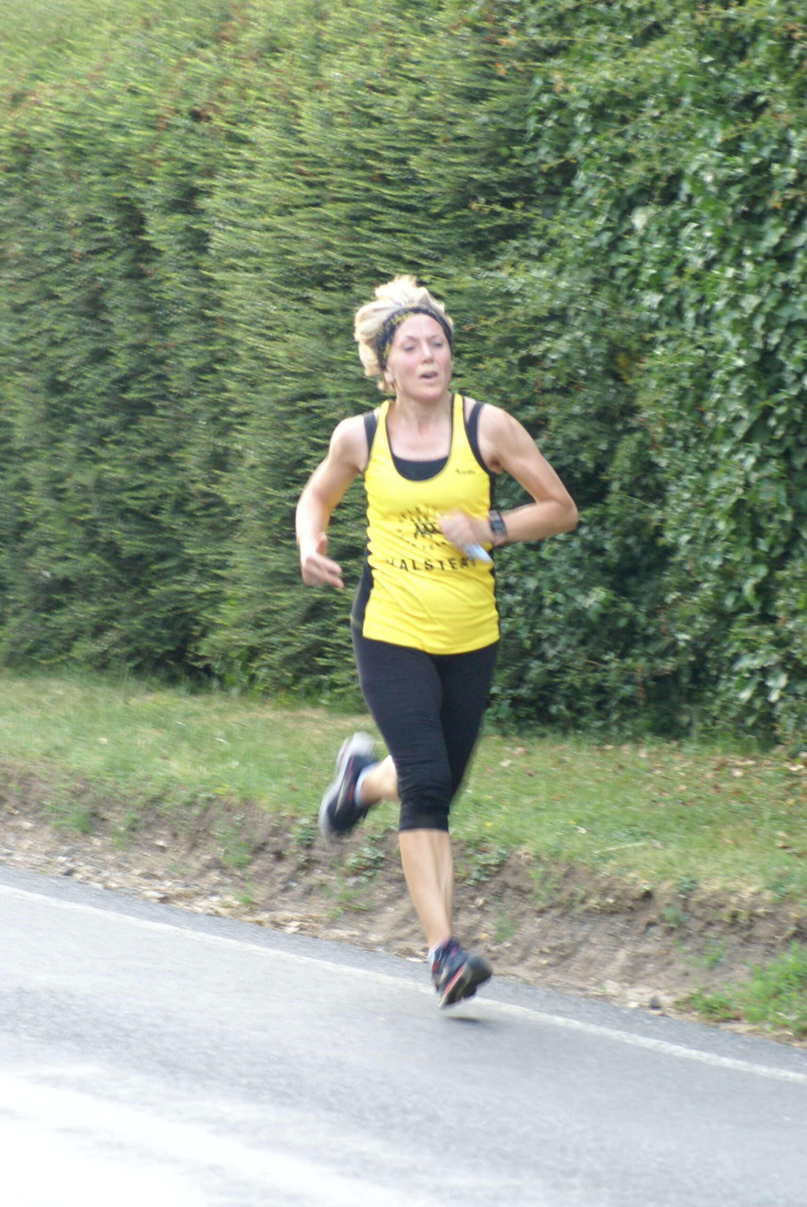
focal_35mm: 240
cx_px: 404
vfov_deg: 8.6
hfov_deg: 5.7
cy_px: 604
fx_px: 8055
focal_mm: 160
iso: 800
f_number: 5.6
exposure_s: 1/60
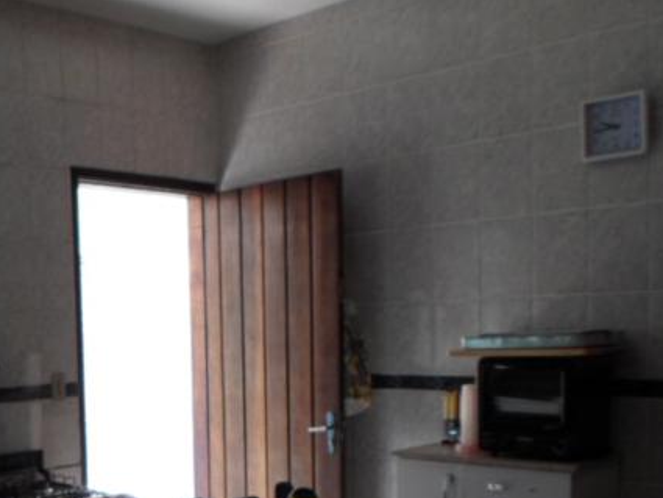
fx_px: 900
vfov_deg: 30.0
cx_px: 58
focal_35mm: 47
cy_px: 414
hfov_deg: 37.6
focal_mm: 4.5
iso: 80
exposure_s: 1/60
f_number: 2.5
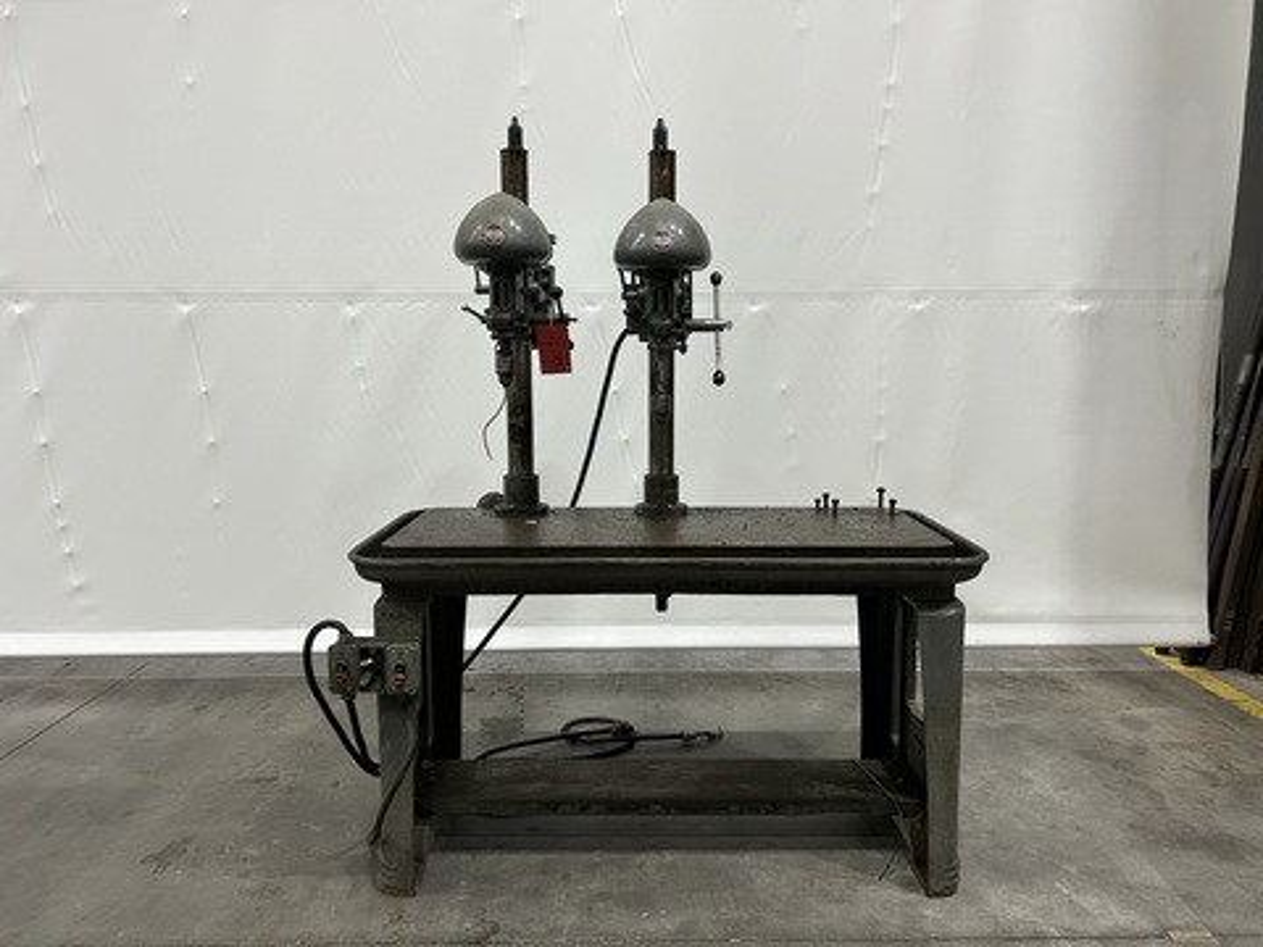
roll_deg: +0.4
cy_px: 474
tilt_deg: -7.6
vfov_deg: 53.1
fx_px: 949
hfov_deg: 67.3
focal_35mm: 26
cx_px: 632
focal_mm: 5.7
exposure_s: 1/60
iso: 160
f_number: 1.5
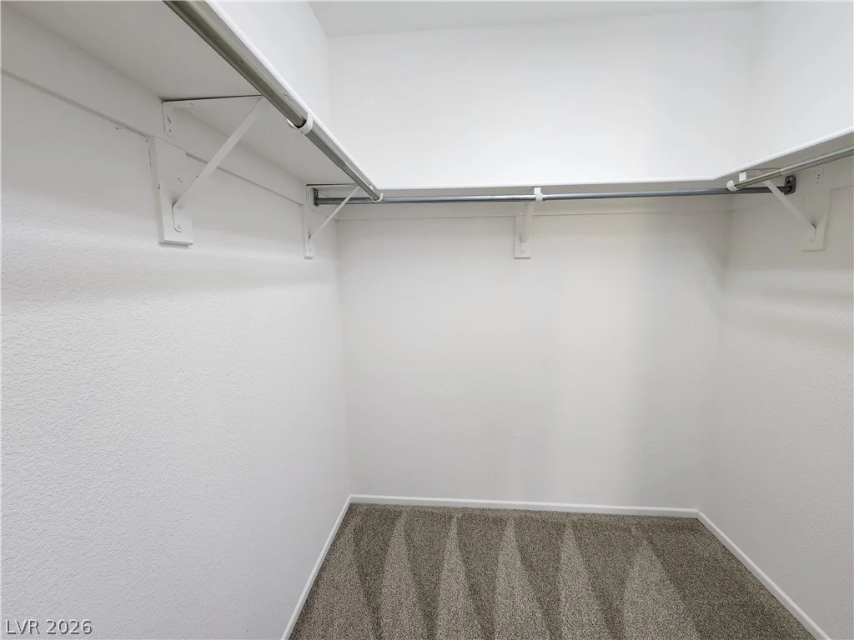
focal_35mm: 13
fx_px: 321
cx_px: 427
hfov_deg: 106.2
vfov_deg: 89.9
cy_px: 320
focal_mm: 2.2
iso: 100
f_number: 2.2
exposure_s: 1/60
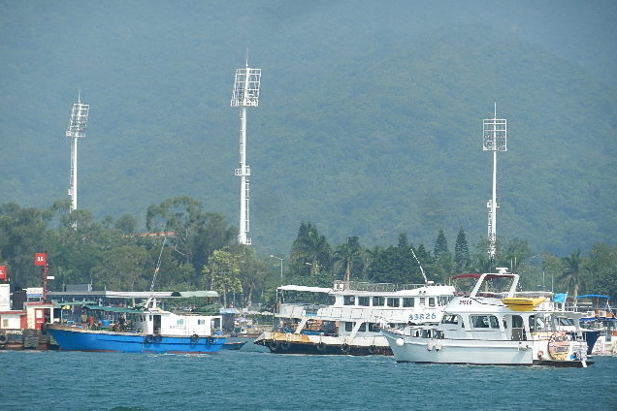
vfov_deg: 6.1
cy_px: 198
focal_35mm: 227
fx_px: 3890
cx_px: 308
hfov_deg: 9.1
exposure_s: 1/800
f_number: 5.3
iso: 160
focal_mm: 39.1
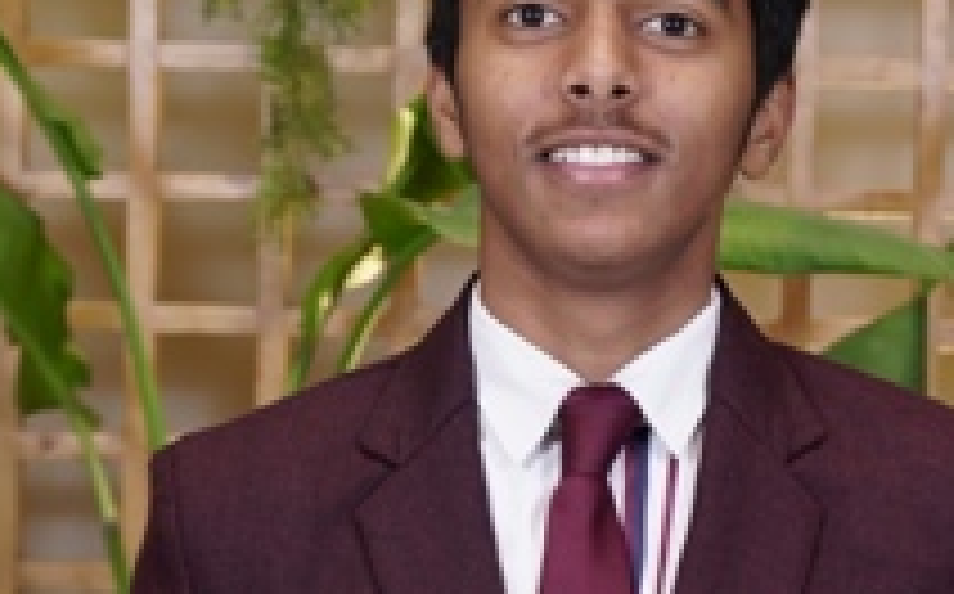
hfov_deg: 16.7
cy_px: 322
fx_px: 3247
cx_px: 680
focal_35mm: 125
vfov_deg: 10.5
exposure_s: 1/80
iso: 320
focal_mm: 39
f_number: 4
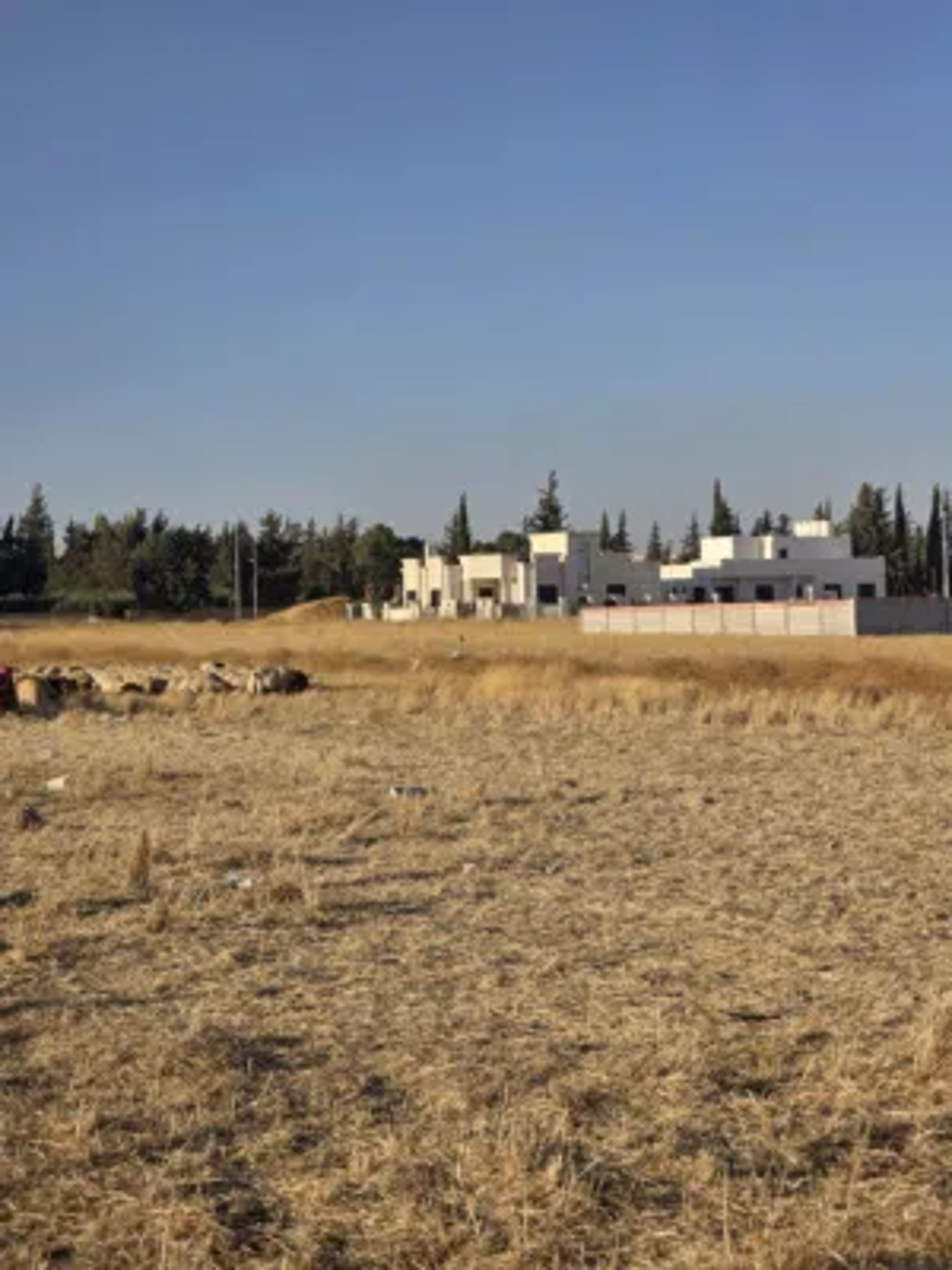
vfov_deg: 28.2
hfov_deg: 21.3
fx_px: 2530
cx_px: 476
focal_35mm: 69
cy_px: 635
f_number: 2.4
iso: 50
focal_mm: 7.9
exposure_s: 1/2463
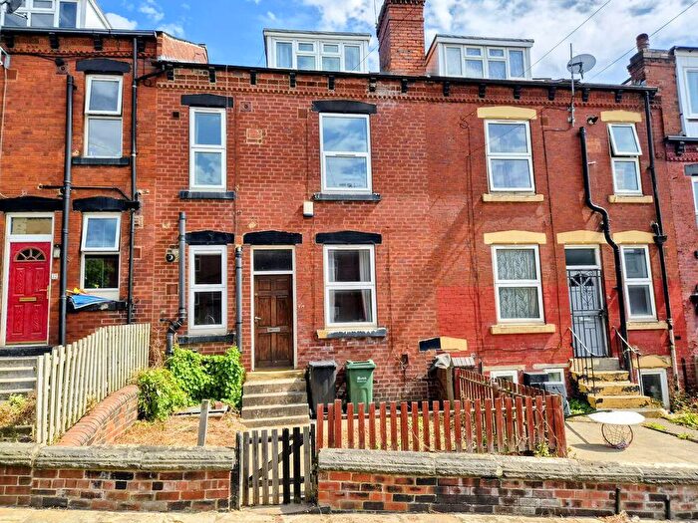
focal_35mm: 23
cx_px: 349
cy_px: 262
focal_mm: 5.4
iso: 80
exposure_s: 1/5328
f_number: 1.8
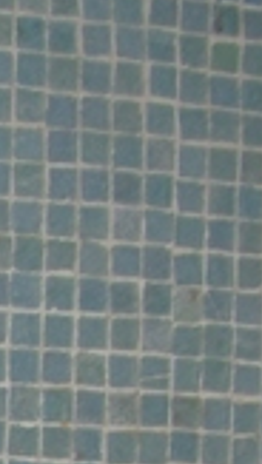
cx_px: -501
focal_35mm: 183
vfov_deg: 11.4
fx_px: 2254
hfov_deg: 6.2
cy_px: 626
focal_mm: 6.3
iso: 50
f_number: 2.9
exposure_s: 1/32
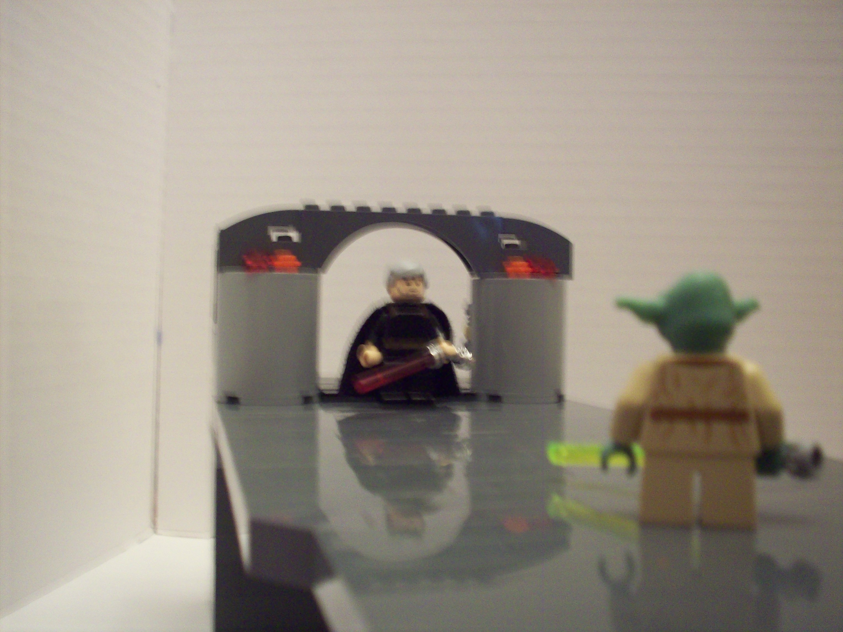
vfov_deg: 38.7
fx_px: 901
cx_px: 422
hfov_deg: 50.1
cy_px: 316
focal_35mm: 37
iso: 160
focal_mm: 6.2
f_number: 2.8
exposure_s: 1/11.1
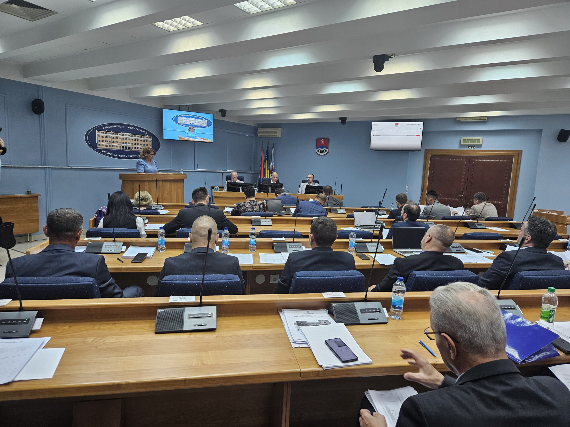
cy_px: 214
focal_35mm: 23
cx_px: 285
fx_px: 379
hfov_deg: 73.9
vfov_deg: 58.9
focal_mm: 5.4
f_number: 1.8
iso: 160
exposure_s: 1/100
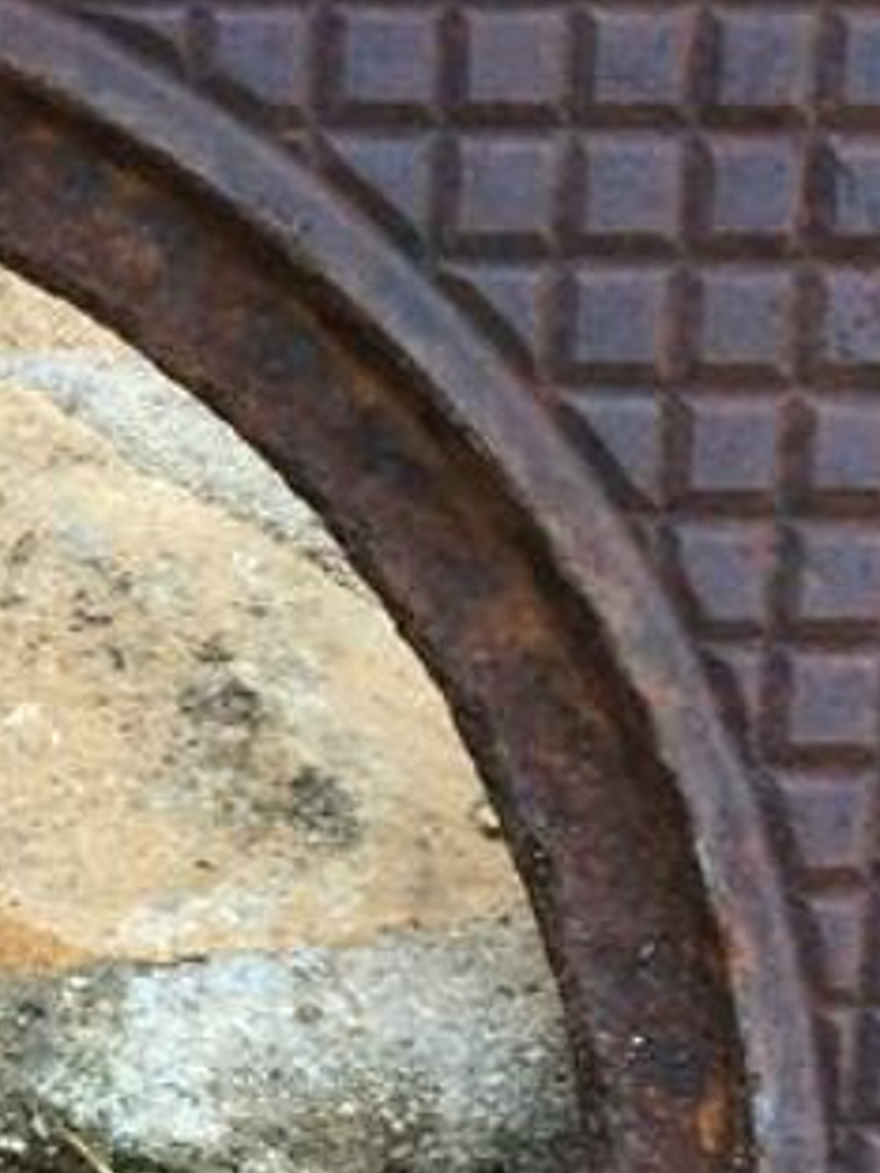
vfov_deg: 15.2
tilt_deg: -40.2
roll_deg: +2.0
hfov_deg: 11.4
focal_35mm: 124
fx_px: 4203
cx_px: -474
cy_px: 1528
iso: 40
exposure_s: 1/100
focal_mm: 4.15
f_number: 2.2
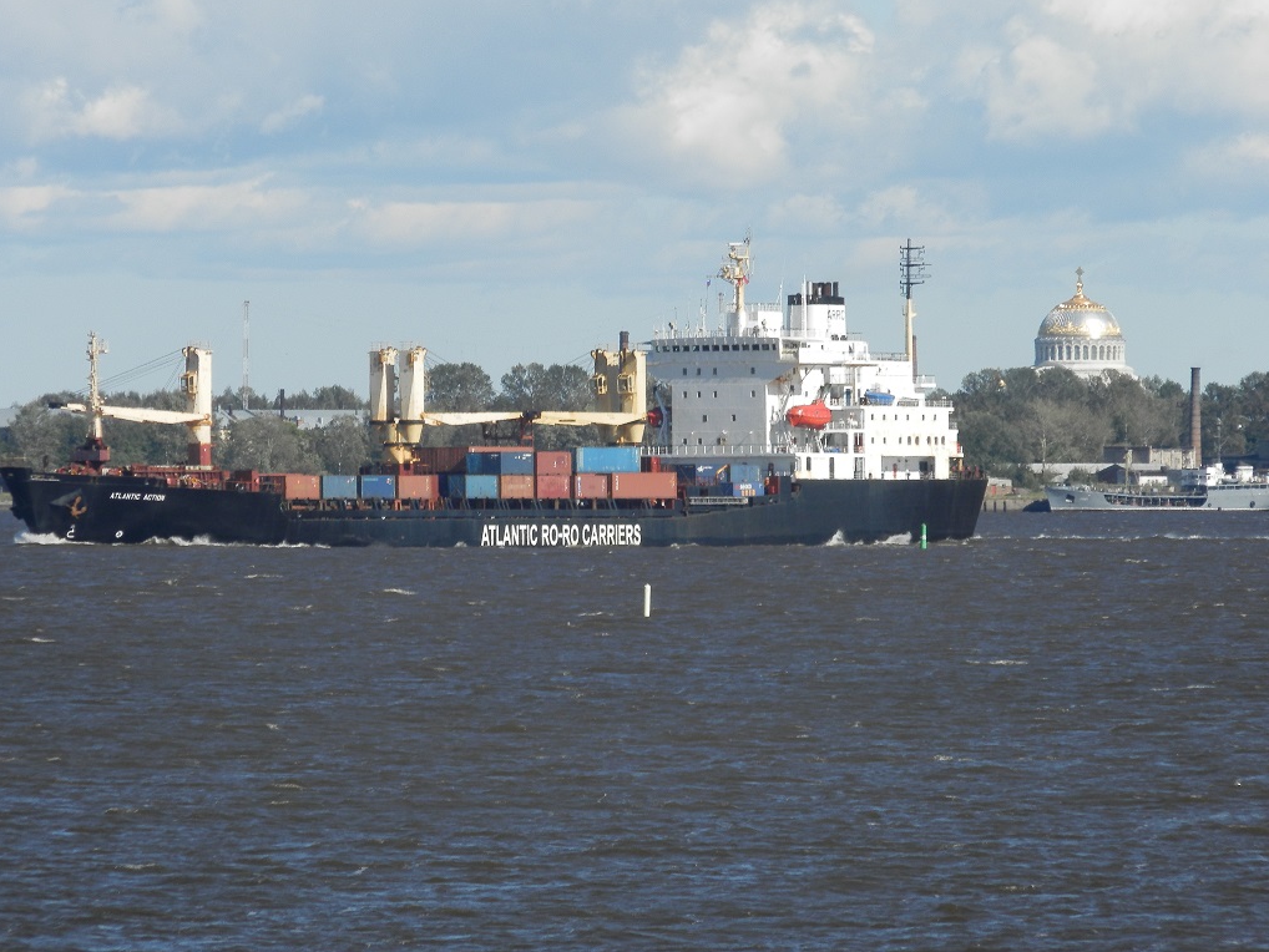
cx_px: 571
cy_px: 466
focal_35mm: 379
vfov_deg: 3.9
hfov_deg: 5.2
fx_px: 13897
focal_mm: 59.8
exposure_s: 1/500
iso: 80
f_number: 5.6
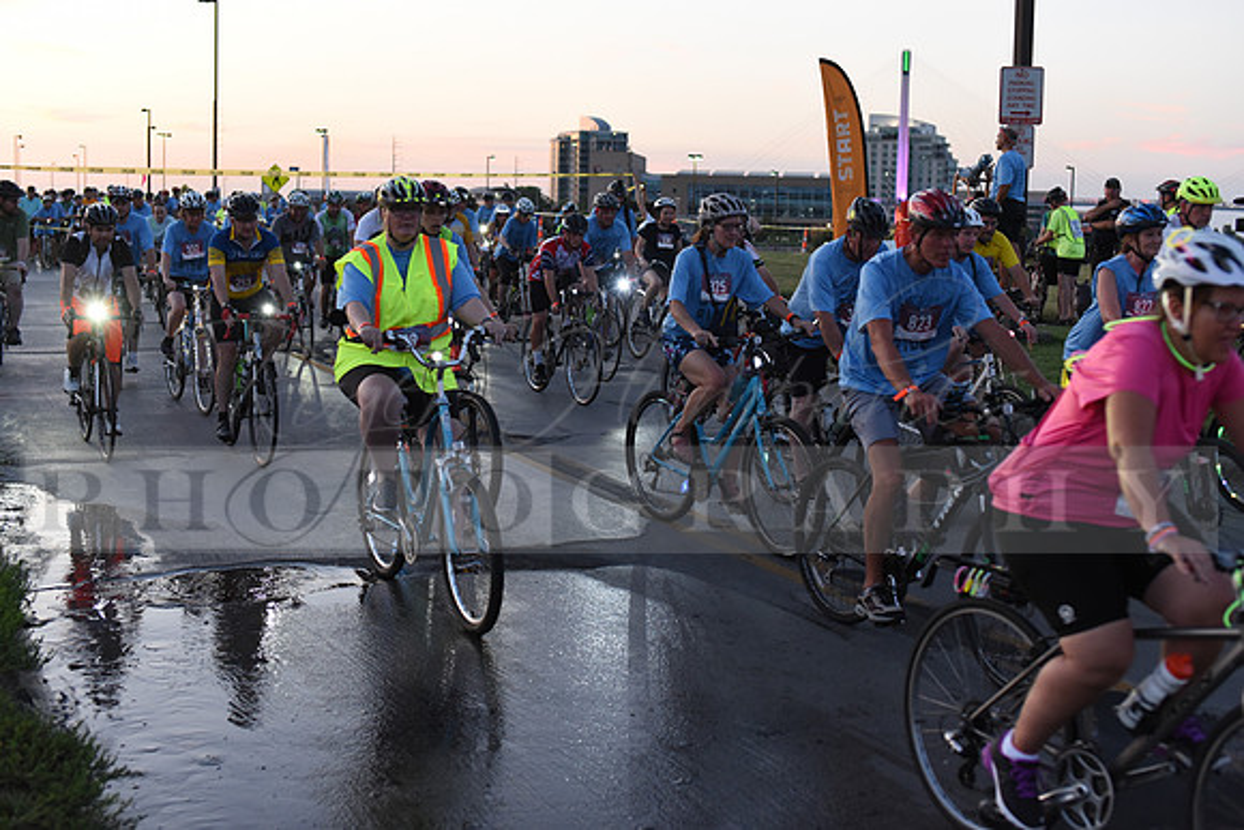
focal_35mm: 50
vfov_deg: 27.0
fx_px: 1728
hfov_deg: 39.6
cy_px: 415
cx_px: 622
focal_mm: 50
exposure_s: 1/400
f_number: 3.2
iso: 2500
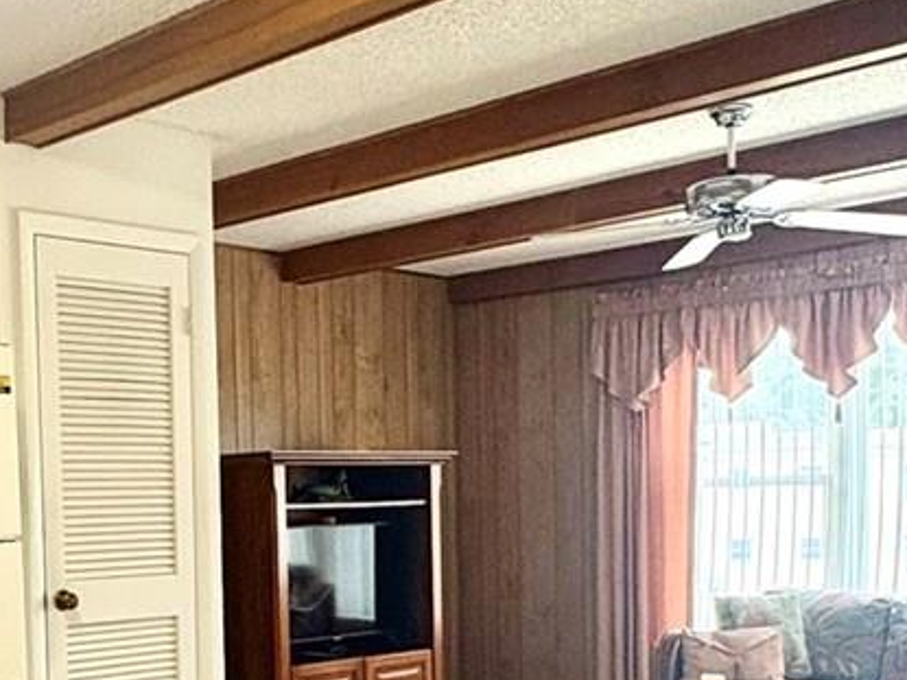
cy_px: 584
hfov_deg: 34.8
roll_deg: +2.0
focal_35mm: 54
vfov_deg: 26.3
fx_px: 1414
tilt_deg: -3.4
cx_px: 225
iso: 160
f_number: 2.2
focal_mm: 2.22
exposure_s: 1/120
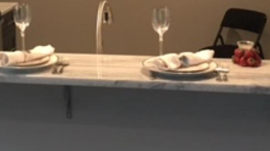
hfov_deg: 22.7
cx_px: 37
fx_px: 658
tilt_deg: -4.0
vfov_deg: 12.7
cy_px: -46
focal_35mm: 92
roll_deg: +0.5
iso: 100
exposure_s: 1/30
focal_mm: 4.15
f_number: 2.2
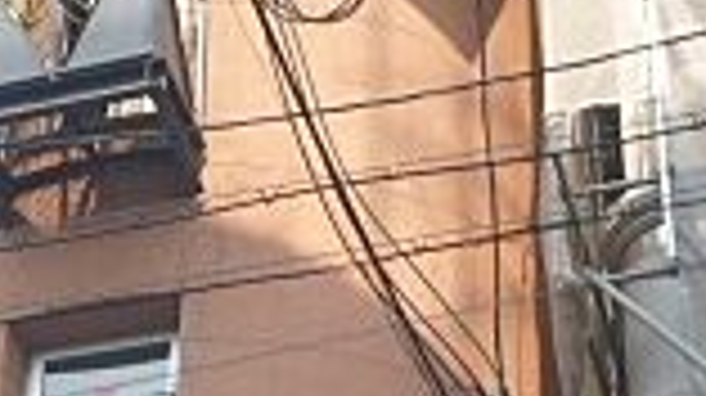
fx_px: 2076
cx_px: 139
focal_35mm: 111
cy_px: 504
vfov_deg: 10.7
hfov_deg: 19.1
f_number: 3.9
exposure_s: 1/200
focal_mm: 4.5
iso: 100
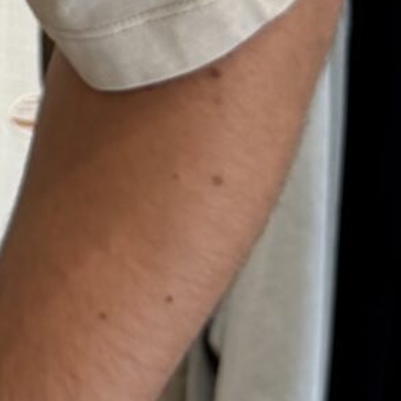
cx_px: -512
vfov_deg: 8.8
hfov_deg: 8.6
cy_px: -415
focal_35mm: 187
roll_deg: -3.4
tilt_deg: -10.6
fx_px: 2451
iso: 160
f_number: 1.78
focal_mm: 6.76
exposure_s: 1/97
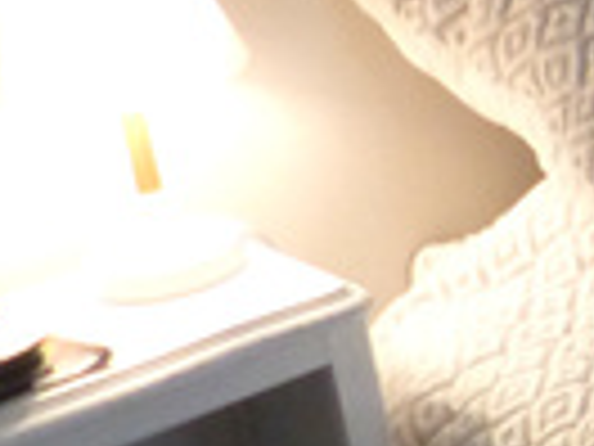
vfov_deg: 9.7
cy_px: -14
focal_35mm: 151
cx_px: 1449
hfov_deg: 11.0
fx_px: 2591
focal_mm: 4.5
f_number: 2.8
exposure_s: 1/40
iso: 400
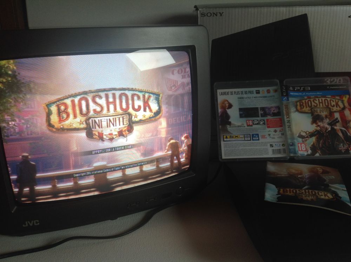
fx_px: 354
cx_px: 176
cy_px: 131
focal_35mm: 35
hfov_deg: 52.7
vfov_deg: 40.6
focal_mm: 4.28
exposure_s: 1/40
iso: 64
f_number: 2.4
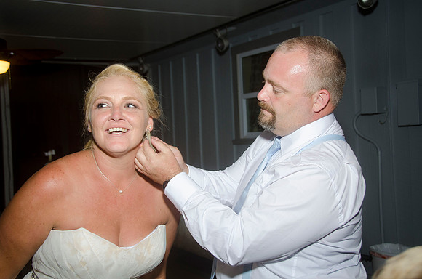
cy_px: 140
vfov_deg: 30.7
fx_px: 509
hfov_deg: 45.0
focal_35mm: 44
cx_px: 211
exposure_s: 1/60
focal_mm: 29
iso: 400
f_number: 5.6
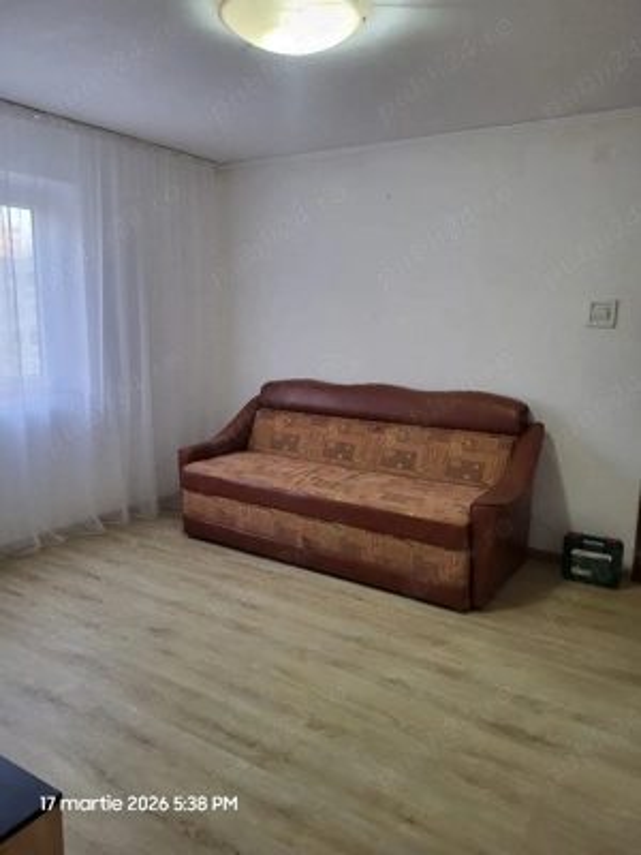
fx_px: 642
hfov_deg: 53.1
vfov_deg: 67.3
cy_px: 428
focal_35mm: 26
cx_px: 320
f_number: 1.8
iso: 320
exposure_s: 1/101
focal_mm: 5.4
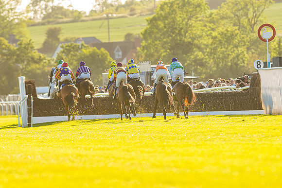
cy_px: 94
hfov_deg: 4.6
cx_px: 141
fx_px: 3526
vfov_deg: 3.1
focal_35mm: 450
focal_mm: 300
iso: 400
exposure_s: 1/800
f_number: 5
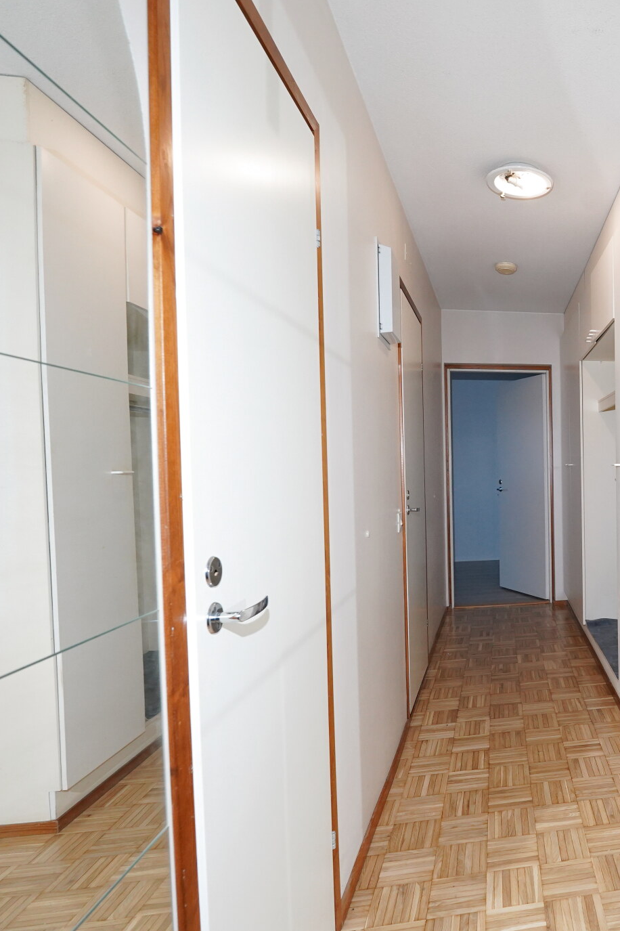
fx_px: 569
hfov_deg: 48.2
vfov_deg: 78.6
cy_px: 485
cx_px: 606
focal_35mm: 22
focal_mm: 14
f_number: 6.3
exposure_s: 1/30
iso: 2500
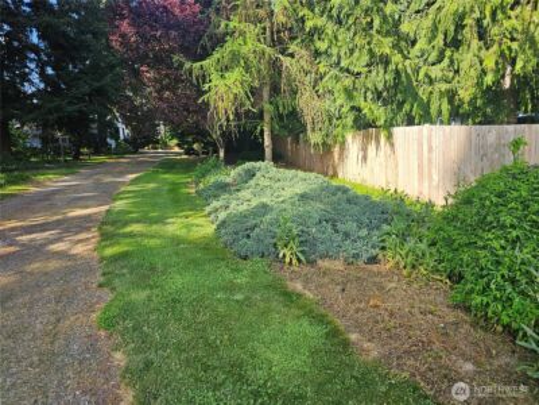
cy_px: 202
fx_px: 358
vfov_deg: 58.9
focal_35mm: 23
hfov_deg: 73.9
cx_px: 270
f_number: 1.7
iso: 20
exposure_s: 1/421
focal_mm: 6.3
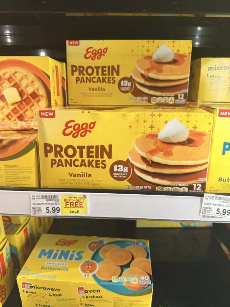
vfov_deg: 71.6
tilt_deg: -18.4
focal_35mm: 24
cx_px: 115
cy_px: 154
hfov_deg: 56.8
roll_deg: -0.1
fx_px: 213
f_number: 1.78
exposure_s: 1/120
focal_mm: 6.76
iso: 125
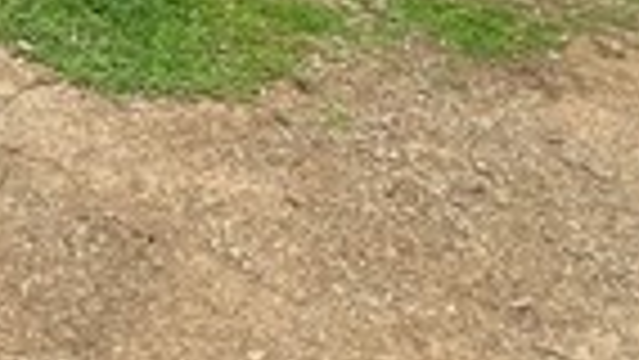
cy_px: -603
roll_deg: +3.0
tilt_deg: +1.6
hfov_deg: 26.7
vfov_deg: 12.5
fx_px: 1085
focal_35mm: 64
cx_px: -230
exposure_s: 1/874
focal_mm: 1.57
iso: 32
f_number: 1.8
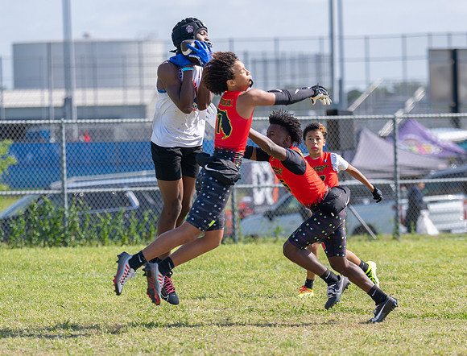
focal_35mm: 250
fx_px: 3386
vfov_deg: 6.0
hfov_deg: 7.9
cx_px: 283
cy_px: 278
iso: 100
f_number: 2.8
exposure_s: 1/2000
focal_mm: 145
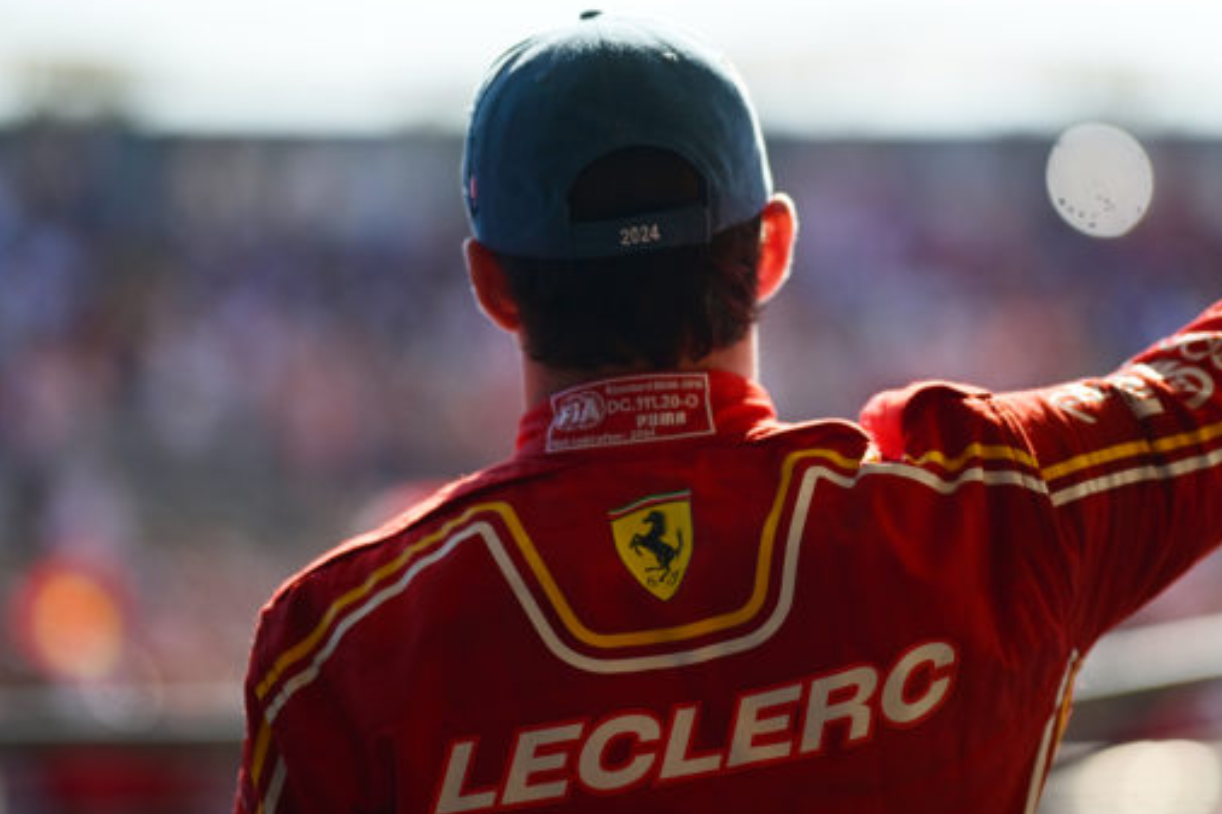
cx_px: 787
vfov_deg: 10.9
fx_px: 4275
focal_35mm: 126
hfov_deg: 16.2
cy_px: 338
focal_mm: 85
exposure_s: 1/6400
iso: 200
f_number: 1.2
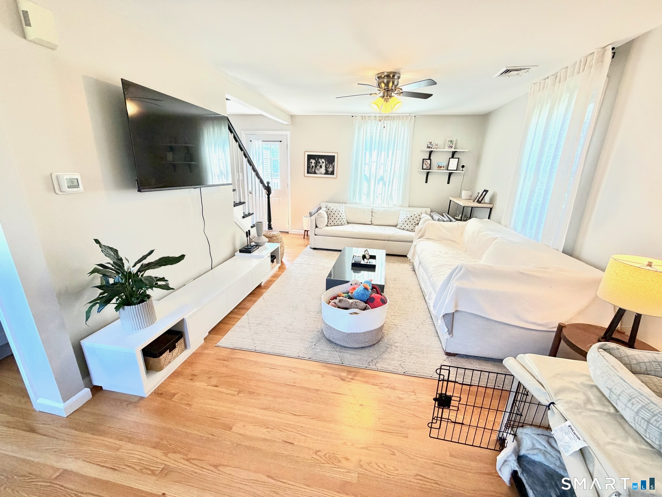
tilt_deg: -16.4
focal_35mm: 14
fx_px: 268
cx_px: 331
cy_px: 248
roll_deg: -1.4
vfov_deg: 85.7
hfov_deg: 102.1
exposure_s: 1/120
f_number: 2.2
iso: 160
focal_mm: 2.22
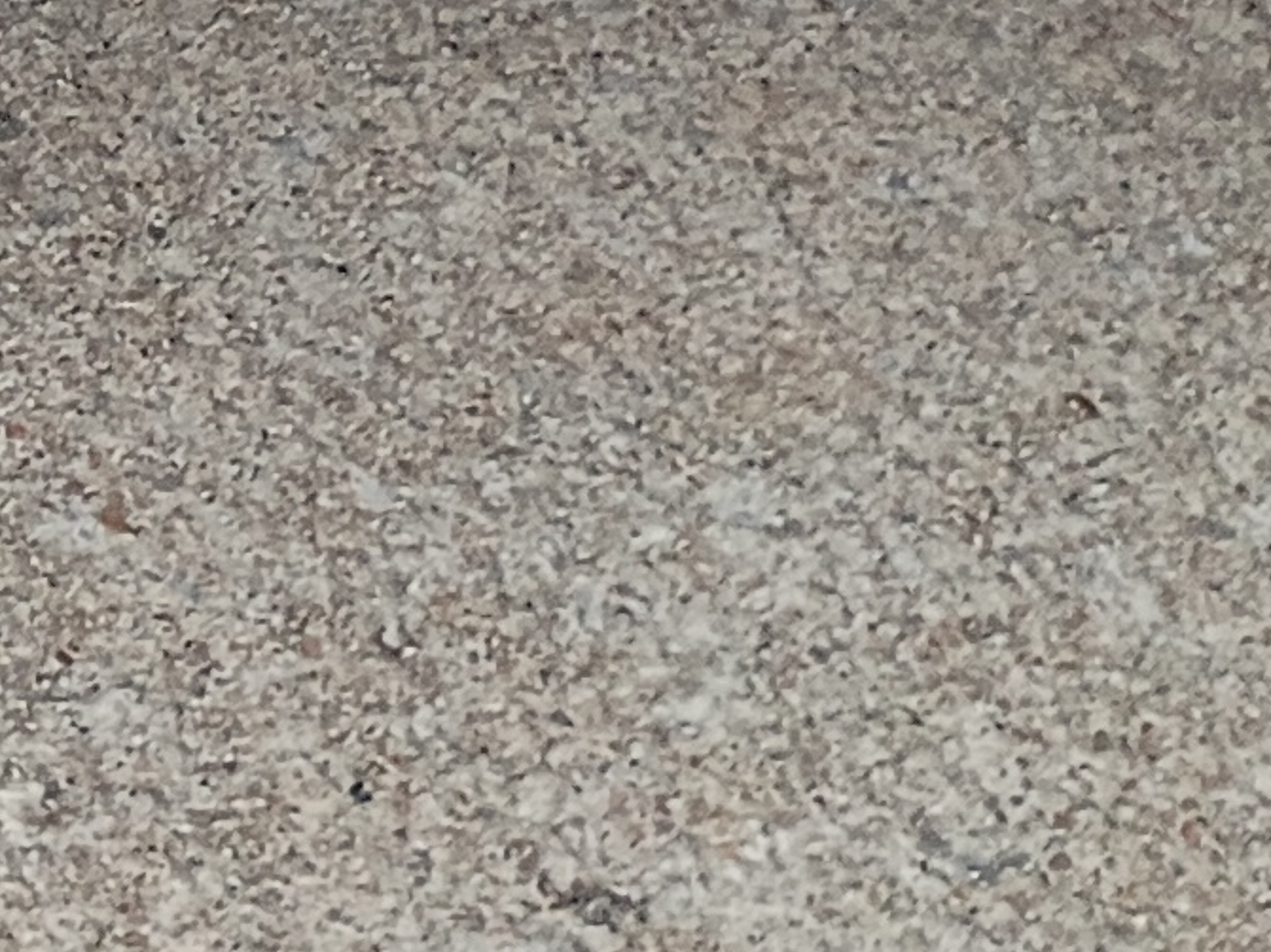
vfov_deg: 7.9
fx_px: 6498
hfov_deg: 9.5
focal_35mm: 177
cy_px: -1221
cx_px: -2133
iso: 100
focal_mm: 4.27
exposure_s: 1/399
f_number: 1.8
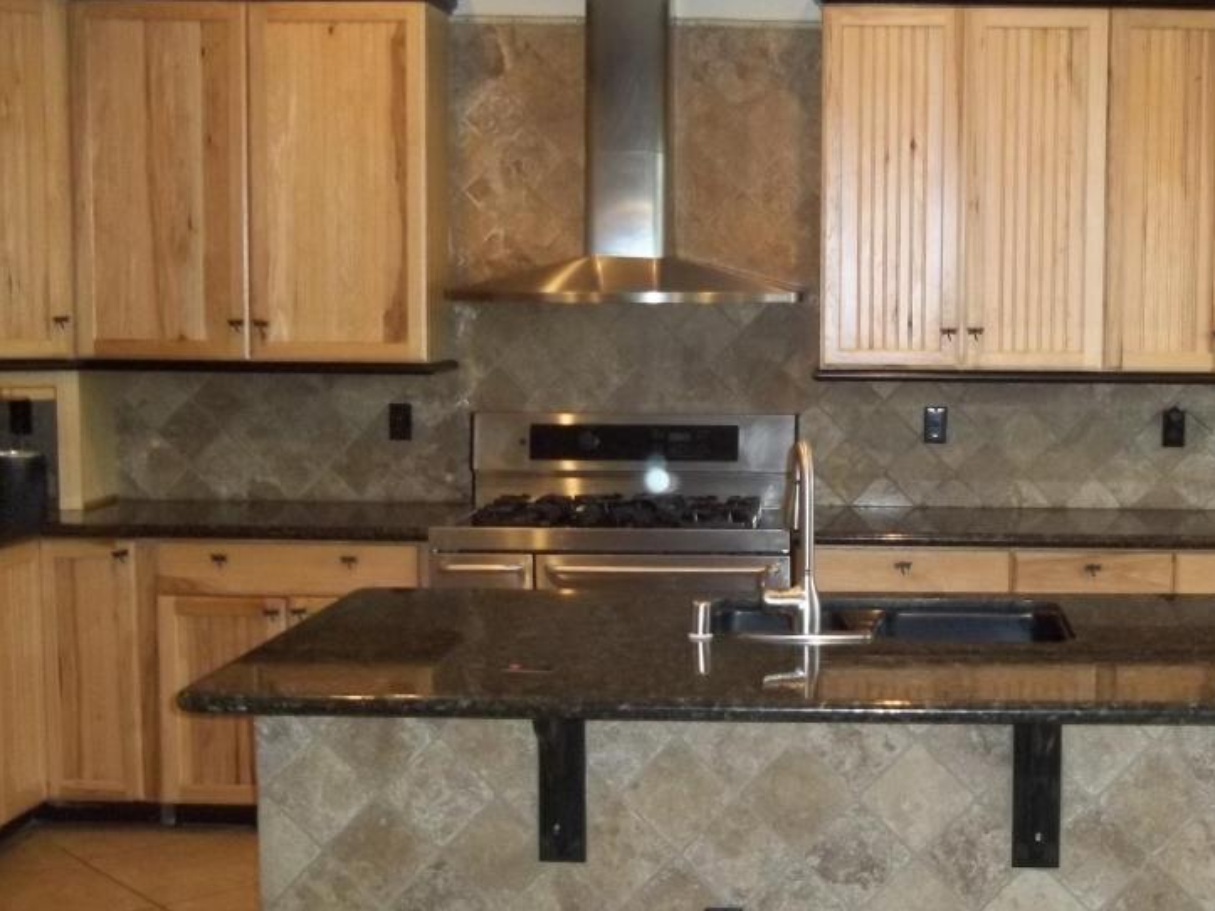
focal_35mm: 51
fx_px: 1790
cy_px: 482
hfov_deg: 37.0
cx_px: 832
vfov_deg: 28.5
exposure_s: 1/30
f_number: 3.1
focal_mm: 6.5
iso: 320
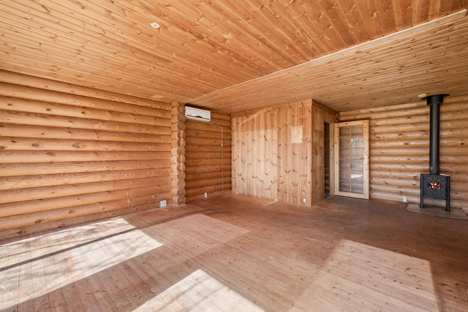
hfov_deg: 100.4
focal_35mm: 15
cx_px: 234
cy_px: 156
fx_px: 195
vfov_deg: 77.3
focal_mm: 10
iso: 160
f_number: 8
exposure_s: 1/15
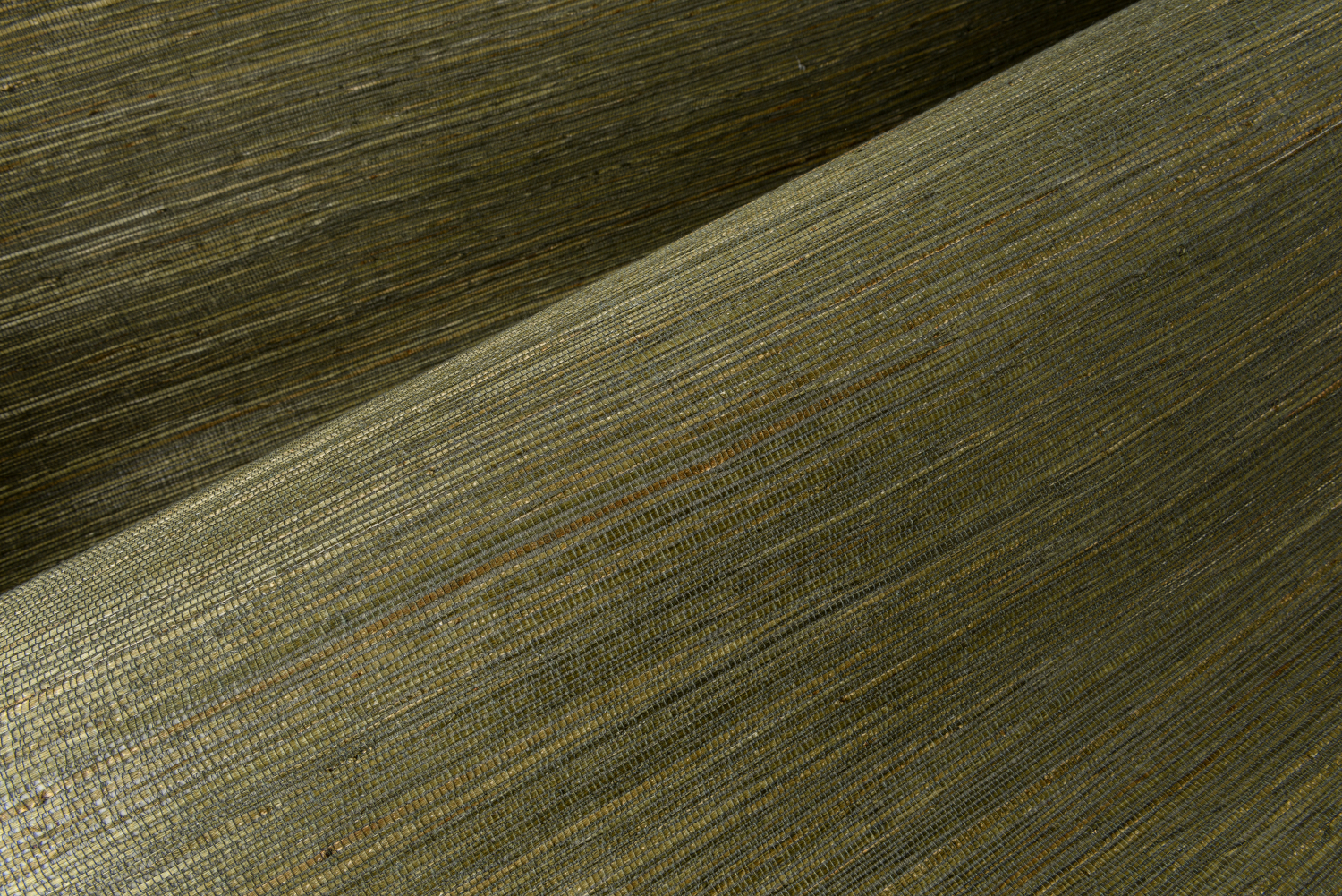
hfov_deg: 53.1
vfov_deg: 36.9
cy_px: 448
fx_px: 1342
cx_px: 671
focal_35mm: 36
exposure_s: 1/160
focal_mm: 36
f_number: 18
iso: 100
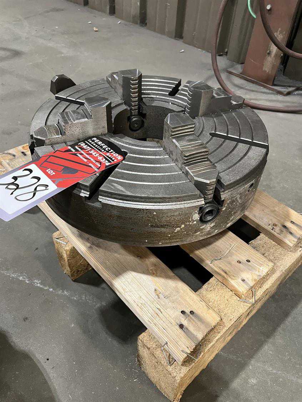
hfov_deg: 53.1
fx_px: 302
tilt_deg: -42.1
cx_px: 151
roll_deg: -3.3
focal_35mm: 26
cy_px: 201
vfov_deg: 67.3
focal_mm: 5.1
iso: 400
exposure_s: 1/40
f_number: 1.6
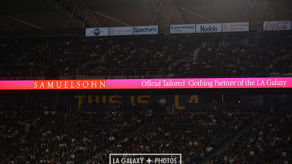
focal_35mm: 132
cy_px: 85
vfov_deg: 9.2
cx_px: 145
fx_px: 1022
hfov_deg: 16.3
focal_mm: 125
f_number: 2.8
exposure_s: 1/3200
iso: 1600
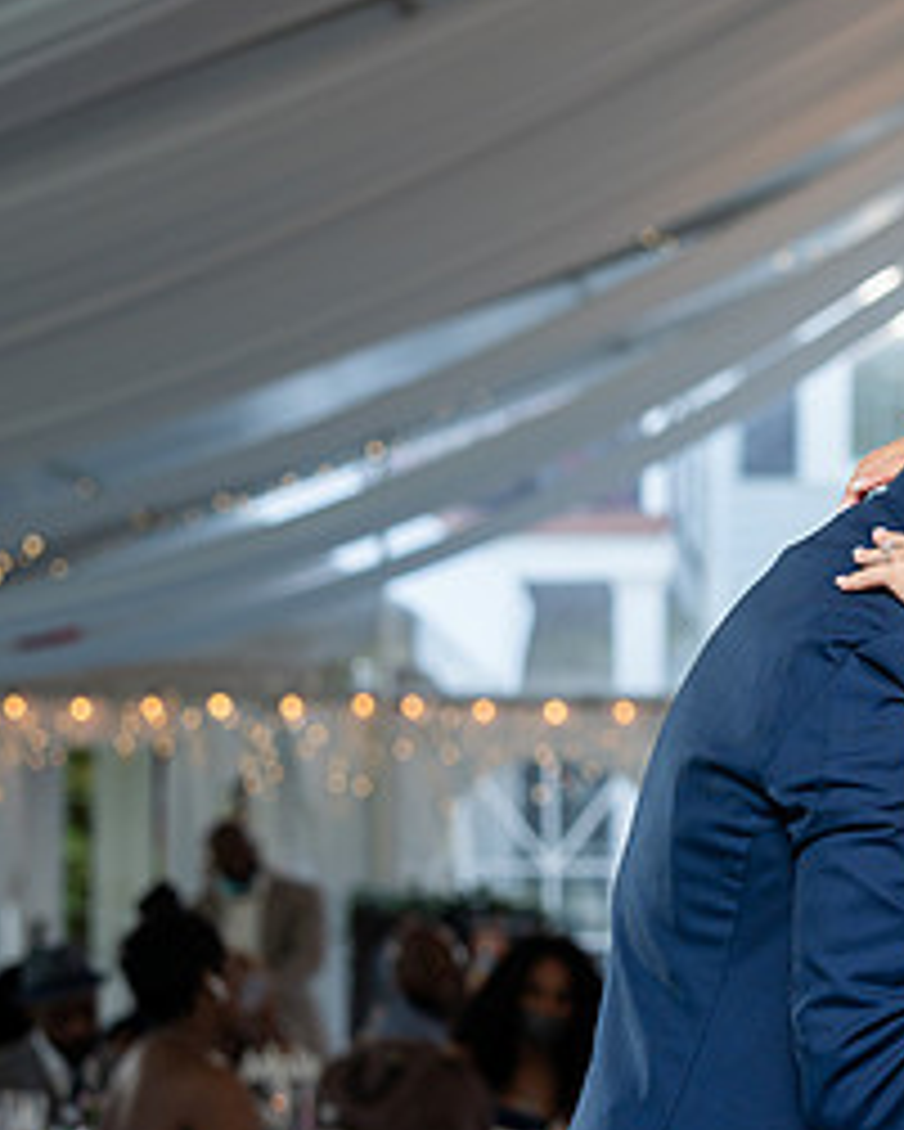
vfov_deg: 12.5
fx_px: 5147
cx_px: 1167
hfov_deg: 9.8
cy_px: 736
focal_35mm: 154
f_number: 4
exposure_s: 1/200
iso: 400
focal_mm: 70
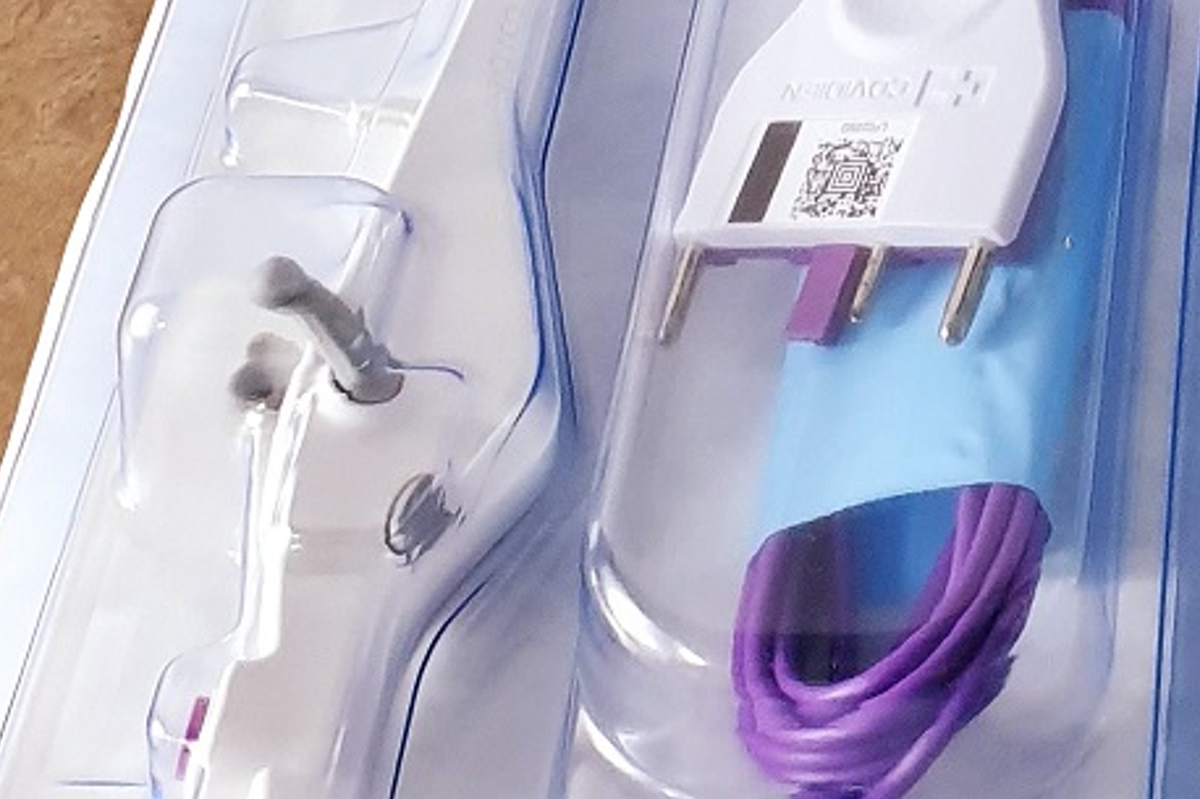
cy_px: -610
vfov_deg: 10.8
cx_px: 1368
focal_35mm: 119
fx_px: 3965
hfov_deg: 16.6
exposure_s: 1/50
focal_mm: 4.3
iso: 200
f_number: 2.4
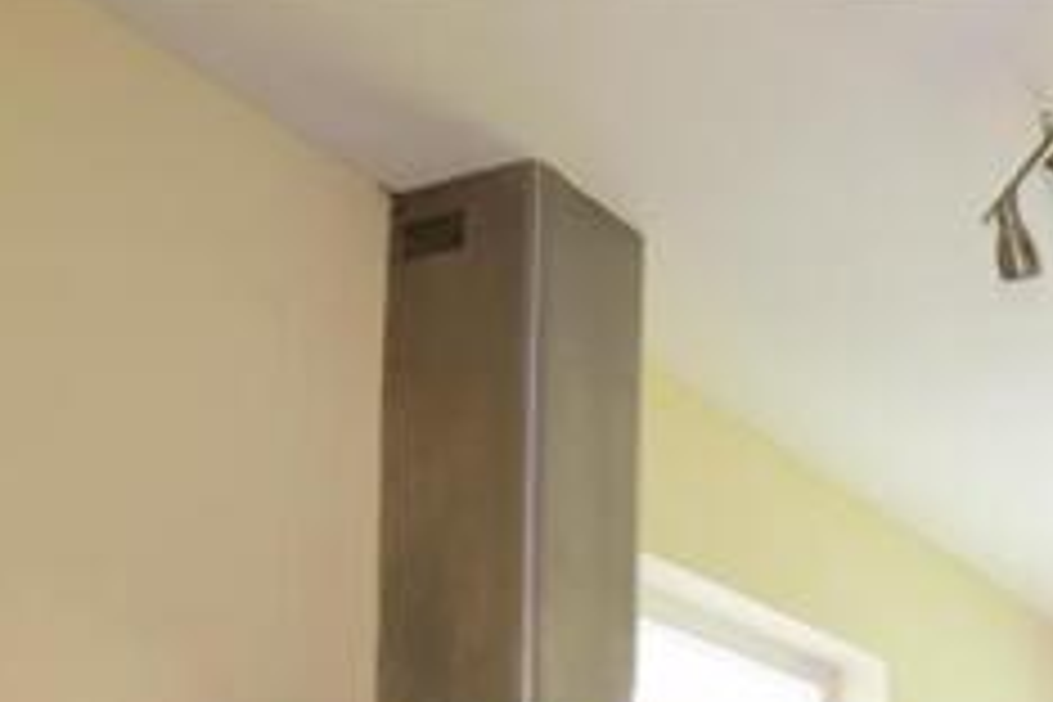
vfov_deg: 26.1
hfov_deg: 38.2
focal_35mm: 42
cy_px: 961
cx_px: 1170
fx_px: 1228
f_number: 14
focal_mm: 10
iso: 320
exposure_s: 1/3
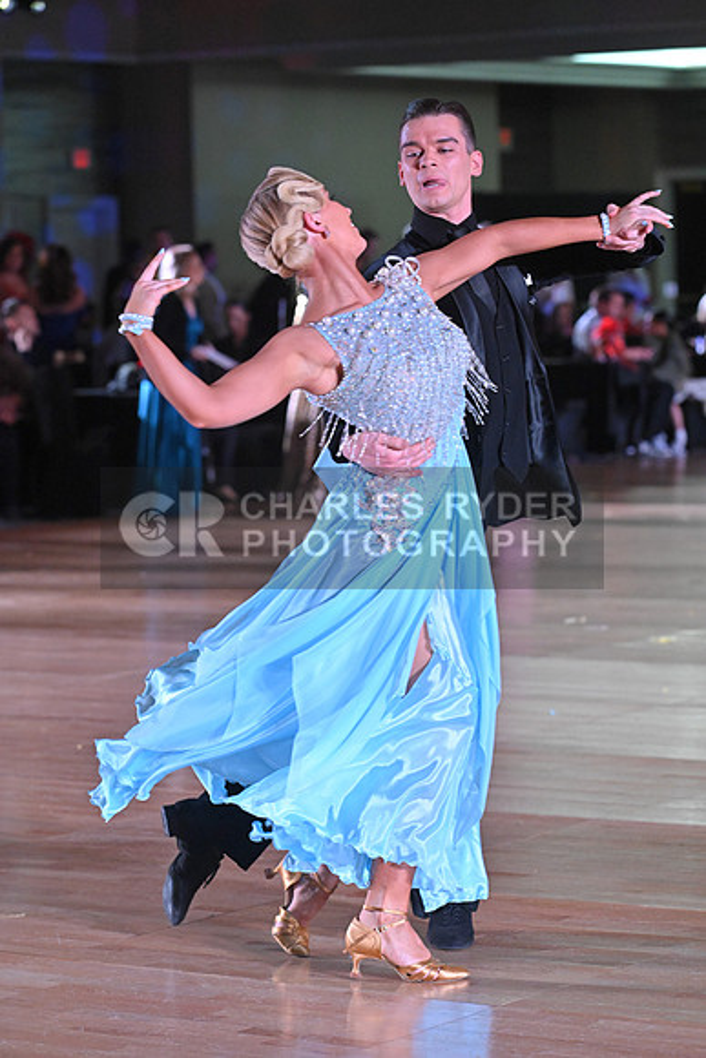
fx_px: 3822
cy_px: 529
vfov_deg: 15.8
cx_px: 353
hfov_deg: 10.6
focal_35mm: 130
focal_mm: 130
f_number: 5
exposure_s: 1/400
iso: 5000
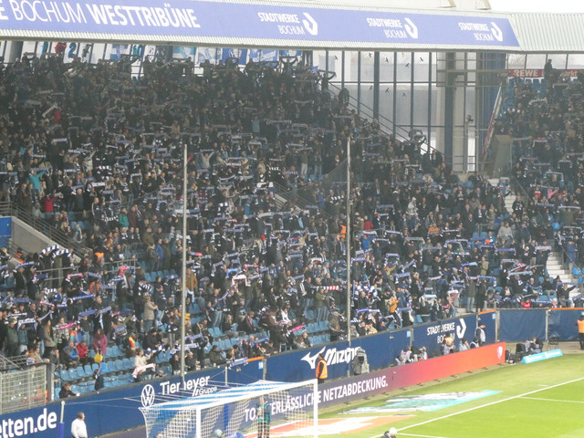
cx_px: 292
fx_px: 2278
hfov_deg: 14.6
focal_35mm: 135
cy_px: 219
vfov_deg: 11.0
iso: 1000
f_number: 5.3
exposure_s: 1/80
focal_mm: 24.2
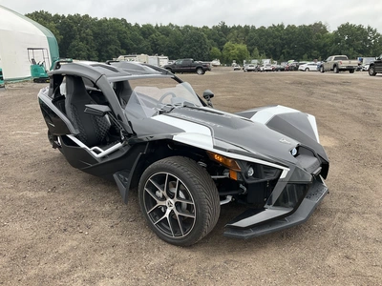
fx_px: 320
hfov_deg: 61.7
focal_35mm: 29
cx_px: 191
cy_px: 143
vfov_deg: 48.2
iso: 25
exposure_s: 1/183
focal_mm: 3
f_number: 1.8
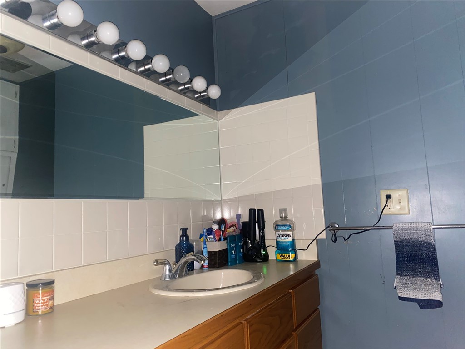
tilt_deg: +6.1
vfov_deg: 53.1
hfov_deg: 67.3
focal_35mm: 26
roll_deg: +2.4
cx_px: 232
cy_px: 174
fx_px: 349
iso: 64
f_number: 1.8
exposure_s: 1/4
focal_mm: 4.25
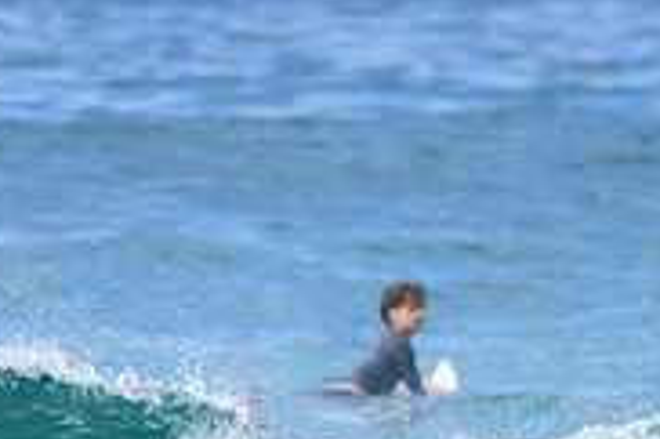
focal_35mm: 3191
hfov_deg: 0.6
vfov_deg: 0.4
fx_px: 58448
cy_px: 575
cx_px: 417
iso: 1600
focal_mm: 1000
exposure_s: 1/2000
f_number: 11
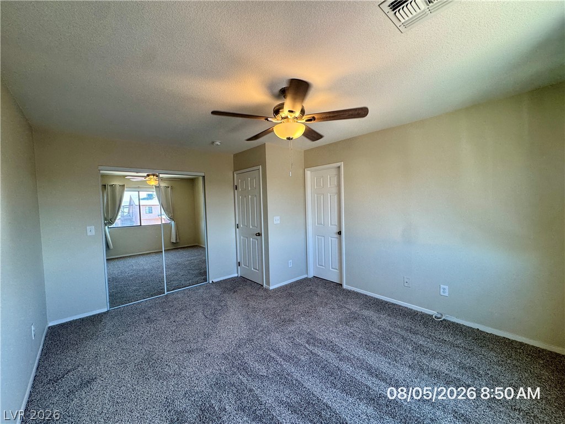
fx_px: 229
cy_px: 212
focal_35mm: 14
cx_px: 282
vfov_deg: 85.7
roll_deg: +0.8
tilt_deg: -2.8
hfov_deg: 102.1
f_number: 2.2
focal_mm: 2.22
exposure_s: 1/120
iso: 160
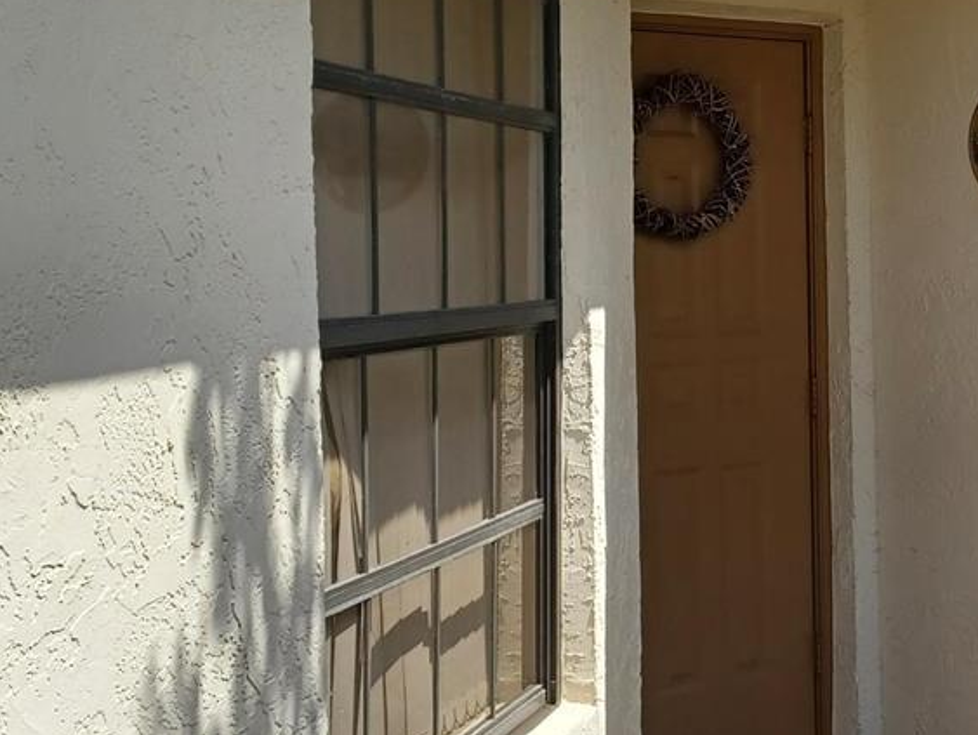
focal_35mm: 71
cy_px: 325
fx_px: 2007
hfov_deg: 26.2
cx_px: 942
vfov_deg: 20.7
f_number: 1.8
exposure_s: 1/287
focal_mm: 4.6
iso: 32
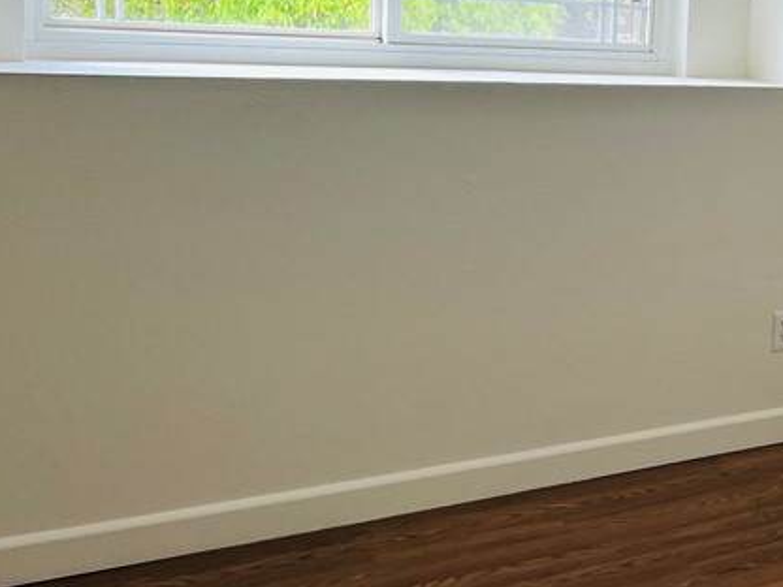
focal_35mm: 64
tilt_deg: -11.0
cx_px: 823
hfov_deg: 28.0
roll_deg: -4.1
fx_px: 1448
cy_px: 228
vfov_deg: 22.9
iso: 64
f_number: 1.5
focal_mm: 5.7
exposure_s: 1/120
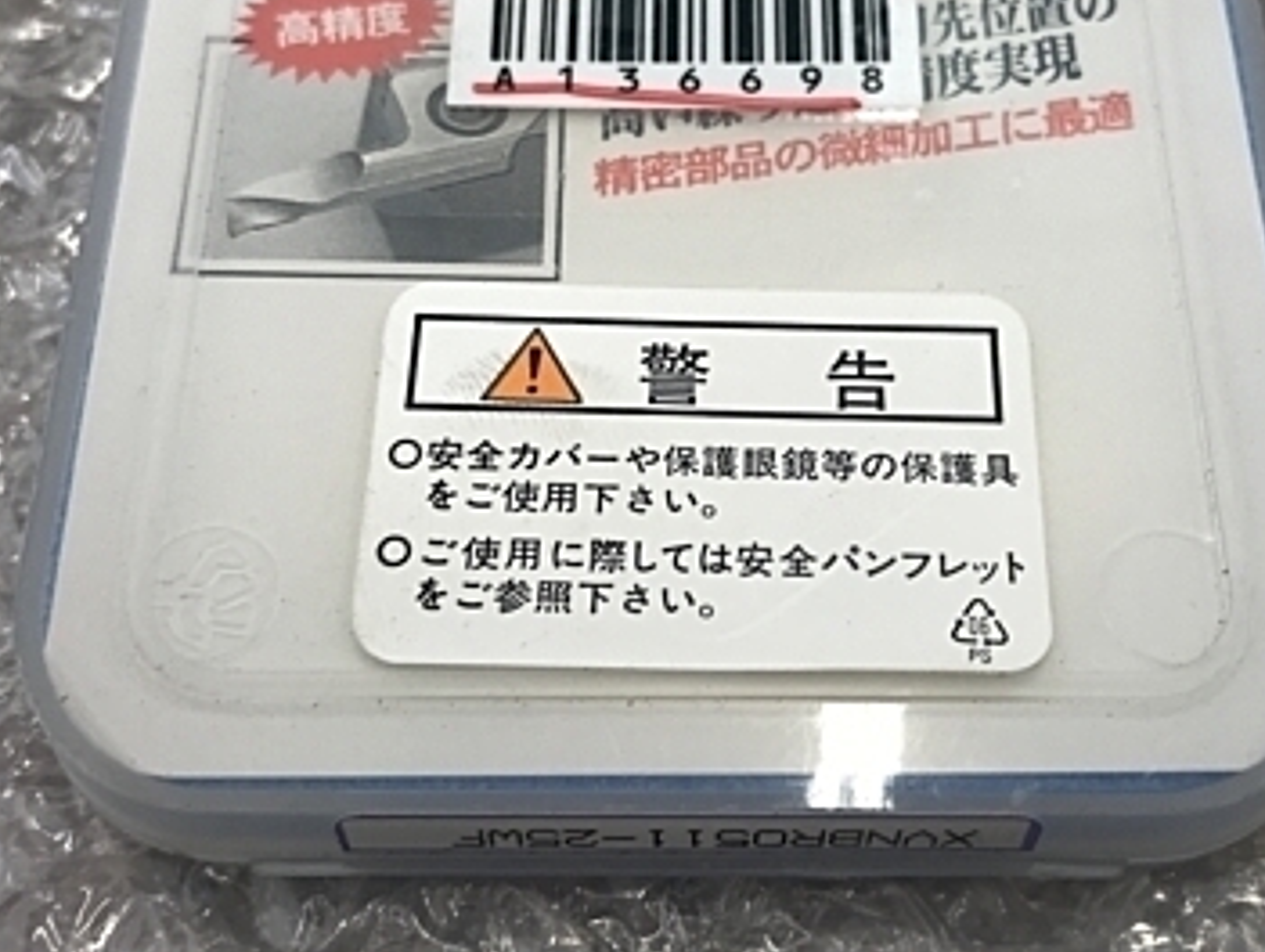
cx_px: 692
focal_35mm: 51
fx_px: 1866
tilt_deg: -60.0
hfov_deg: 37.4
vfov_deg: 28.4
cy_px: 328
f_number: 1.8
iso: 25
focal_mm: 3.99
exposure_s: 1/60
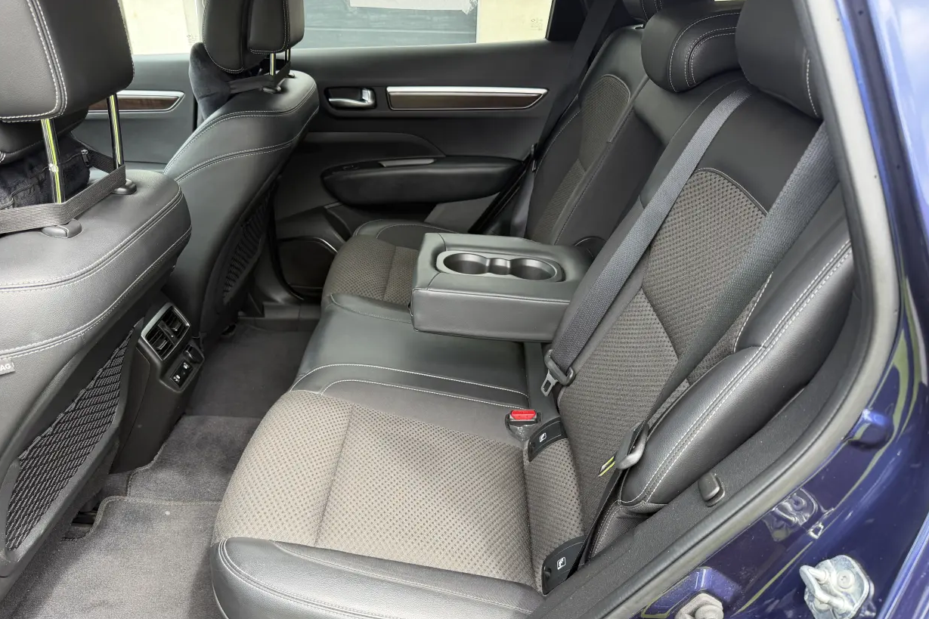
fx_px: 671
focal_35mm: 26
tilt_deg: -32.2
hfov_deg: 69.4
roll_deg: -1.4
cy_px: 361
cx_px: 446
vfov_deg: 49.3
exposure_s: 1/184
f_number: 1.78
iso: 100
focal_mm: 6.76
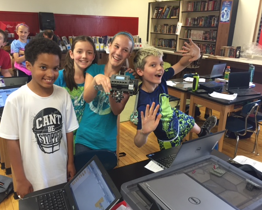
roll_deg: -1.4
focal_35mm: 31
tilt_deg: -18.2
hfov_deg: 57.1
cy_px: 107
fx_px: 241
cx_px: 119
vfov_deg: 47.2
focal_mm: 4.15
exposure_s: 1/30
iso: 100
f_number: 2.2
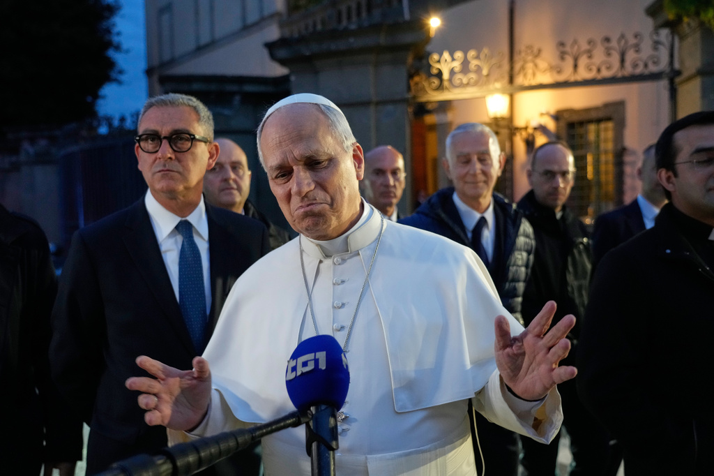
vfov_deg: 35.9
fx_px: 734
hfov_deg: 51.9
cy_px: 238
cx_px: 357
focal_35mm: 37
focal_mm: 37
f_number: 4
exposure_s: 1/160
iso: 4000
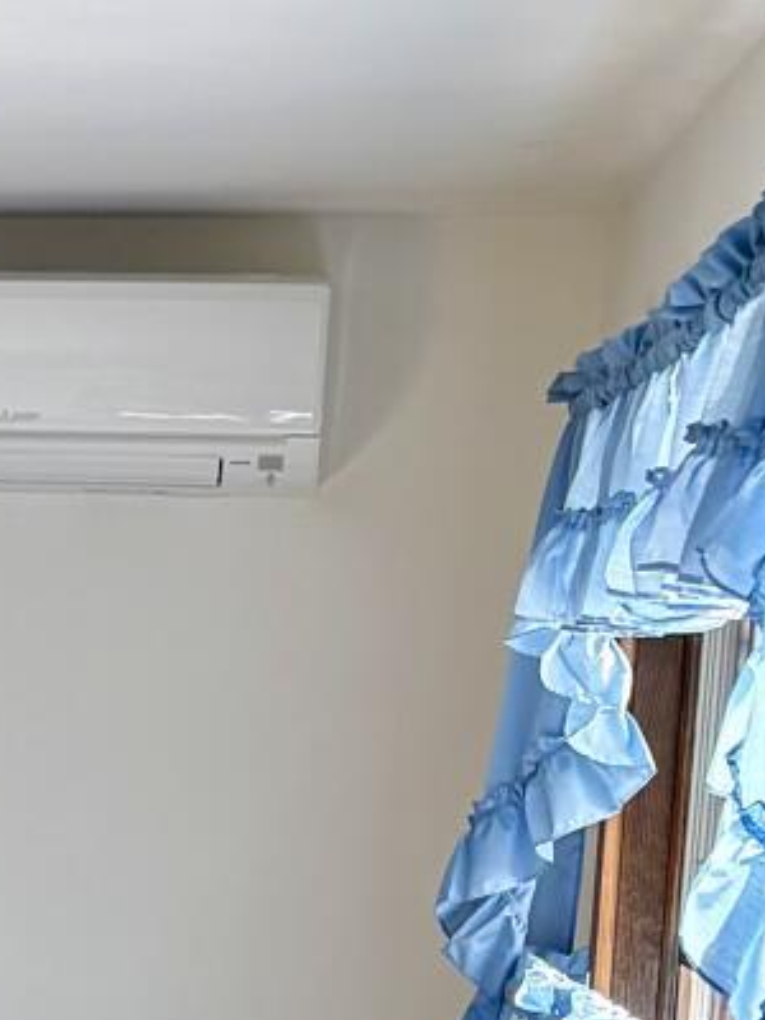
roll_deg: -3.1
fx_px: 3831
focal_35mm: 130
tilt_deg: -3.4
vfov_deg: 14.9
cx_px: -1020
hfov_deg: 10.1
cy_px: 997
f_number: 1.6
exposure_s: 1/235
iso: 125
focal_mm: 5.96
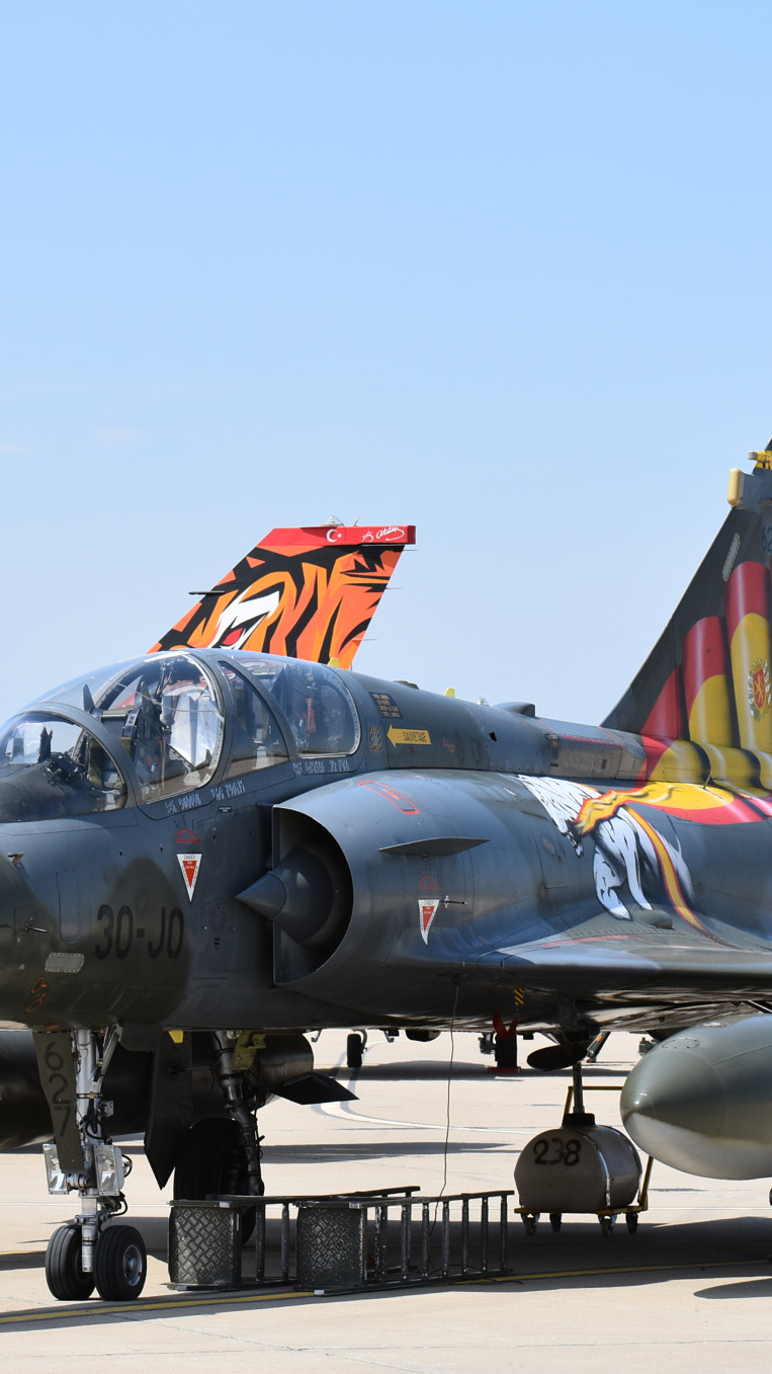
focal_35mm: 166
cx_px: 449
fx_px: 6043
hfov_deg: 7.3
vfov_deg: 13.0
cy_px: 684
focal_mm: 70
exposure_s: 1/500
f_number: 8
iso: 200
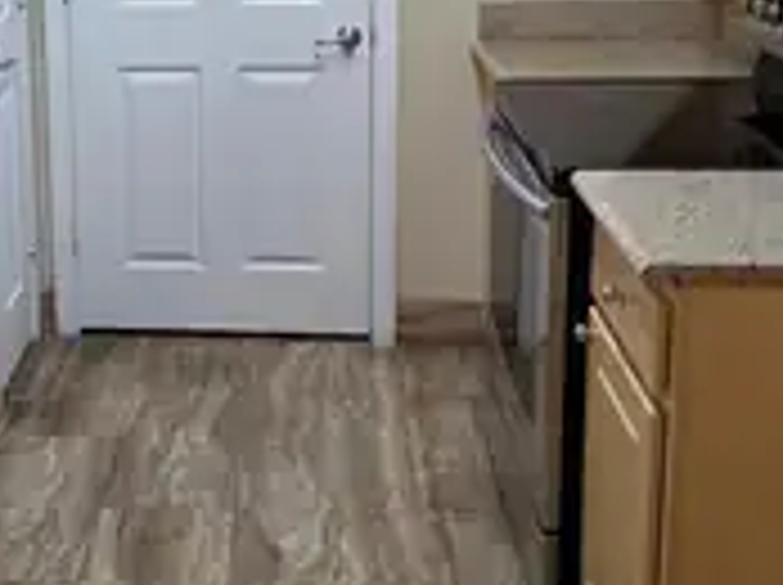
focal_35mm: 53
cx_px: 153
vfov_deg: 26.5
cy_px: 50
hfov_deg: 35.0
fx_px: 1197
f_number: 1.4
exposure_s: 1/120
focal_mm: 6.5
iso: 200
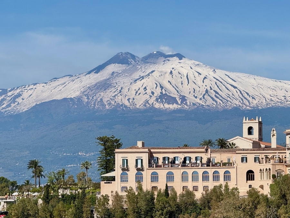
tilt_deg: +3.6
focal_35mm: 160
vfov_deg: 9.3
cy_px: 122
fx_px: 1340
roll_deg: +0.3
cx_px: 173
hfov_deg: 12.3
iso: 50
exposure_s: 1/2817
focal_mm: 15.66
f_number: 2.8
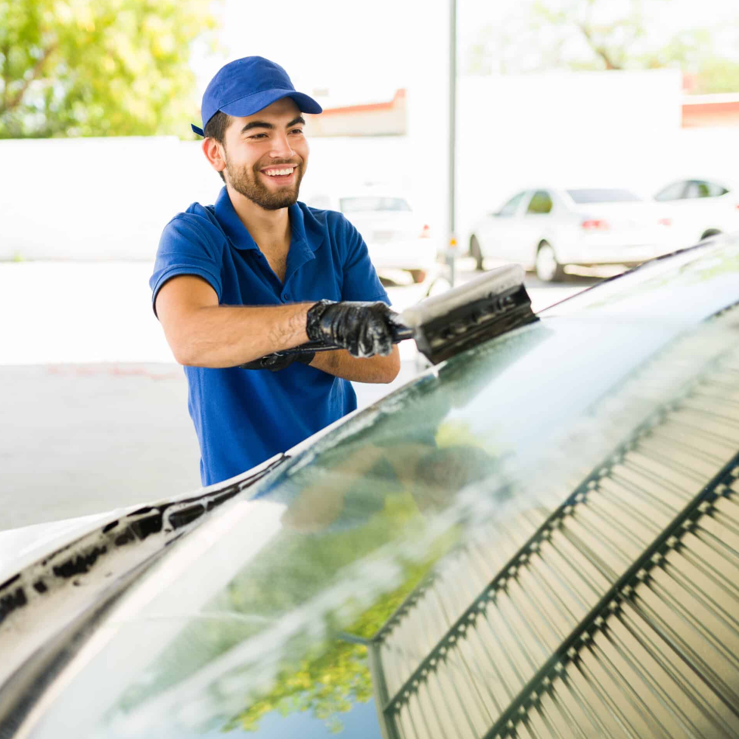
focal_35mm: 45
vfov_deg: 37.6
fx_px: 1087
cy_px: 368
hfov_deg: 37.3
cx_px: 262
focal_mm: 35
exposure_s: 1/400
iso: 100
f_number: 1.8
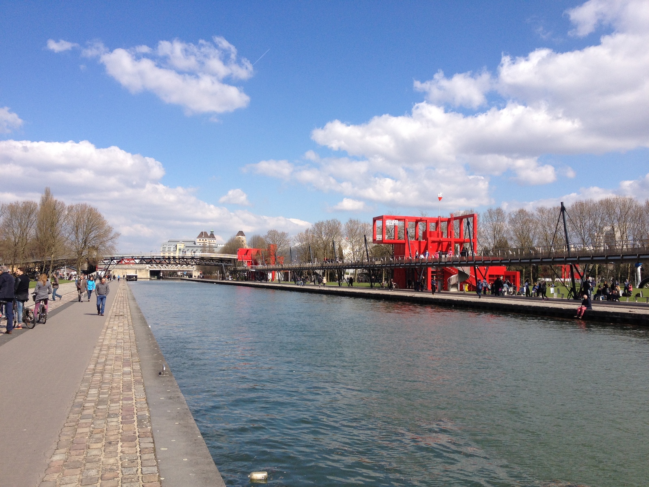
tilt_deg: +1.3
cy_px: 244
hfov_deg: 52.6
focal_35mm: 35
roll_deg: -0.5
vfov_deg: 40.7
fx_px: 656
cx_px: 324
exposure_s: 1/1972
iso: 50
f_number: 2.4
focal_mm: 4.28
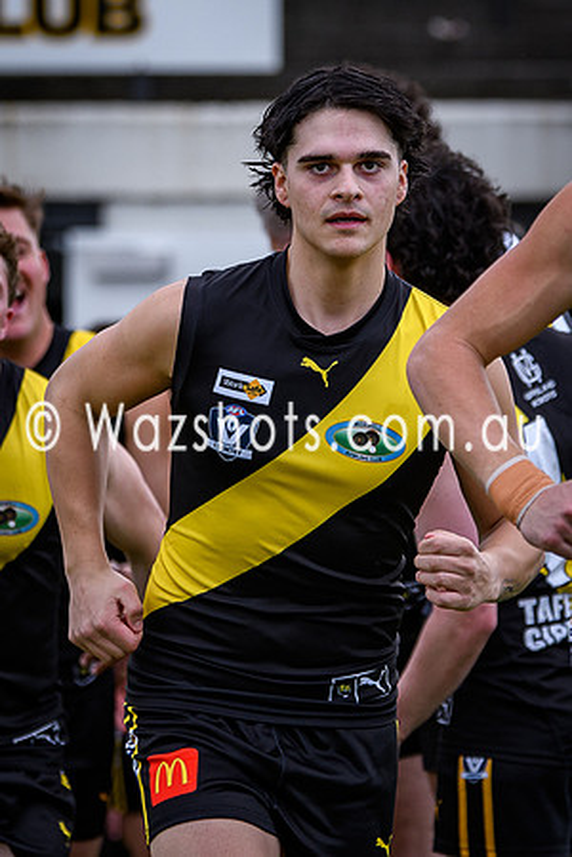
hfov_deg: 3.2
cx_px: 303
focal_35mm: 428
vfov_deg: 4.8
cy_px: 411
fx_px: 10190
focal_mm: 135
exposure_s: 1/1600
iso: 250
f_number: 2.8
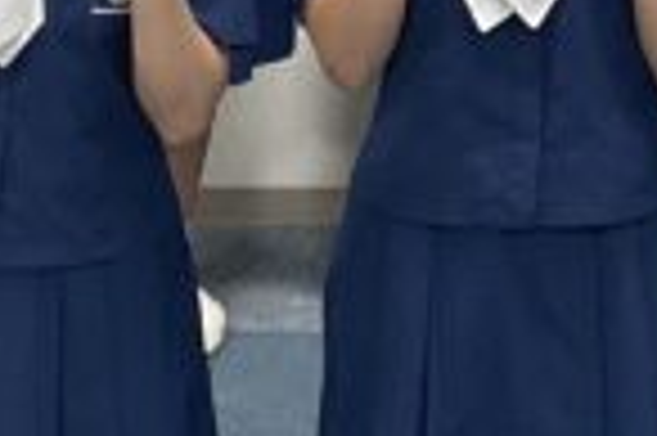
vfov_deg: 9.2
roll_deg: +1.3
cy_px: -245
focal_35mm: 145
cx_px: 562
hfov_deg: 14.1
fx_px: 2643
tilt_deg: -11.0
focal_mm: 3
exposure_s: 1/60
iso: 64
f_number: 1.8
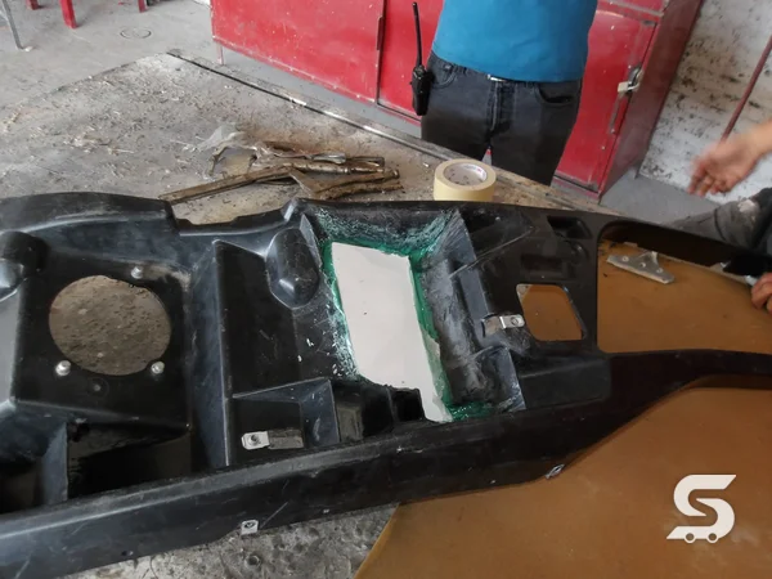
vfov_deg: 51.4
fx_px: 602
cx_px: 386
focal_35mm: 27
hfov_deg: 65.3
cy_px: 290
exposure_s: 1/15
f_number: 3
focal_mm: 4.9
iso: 200
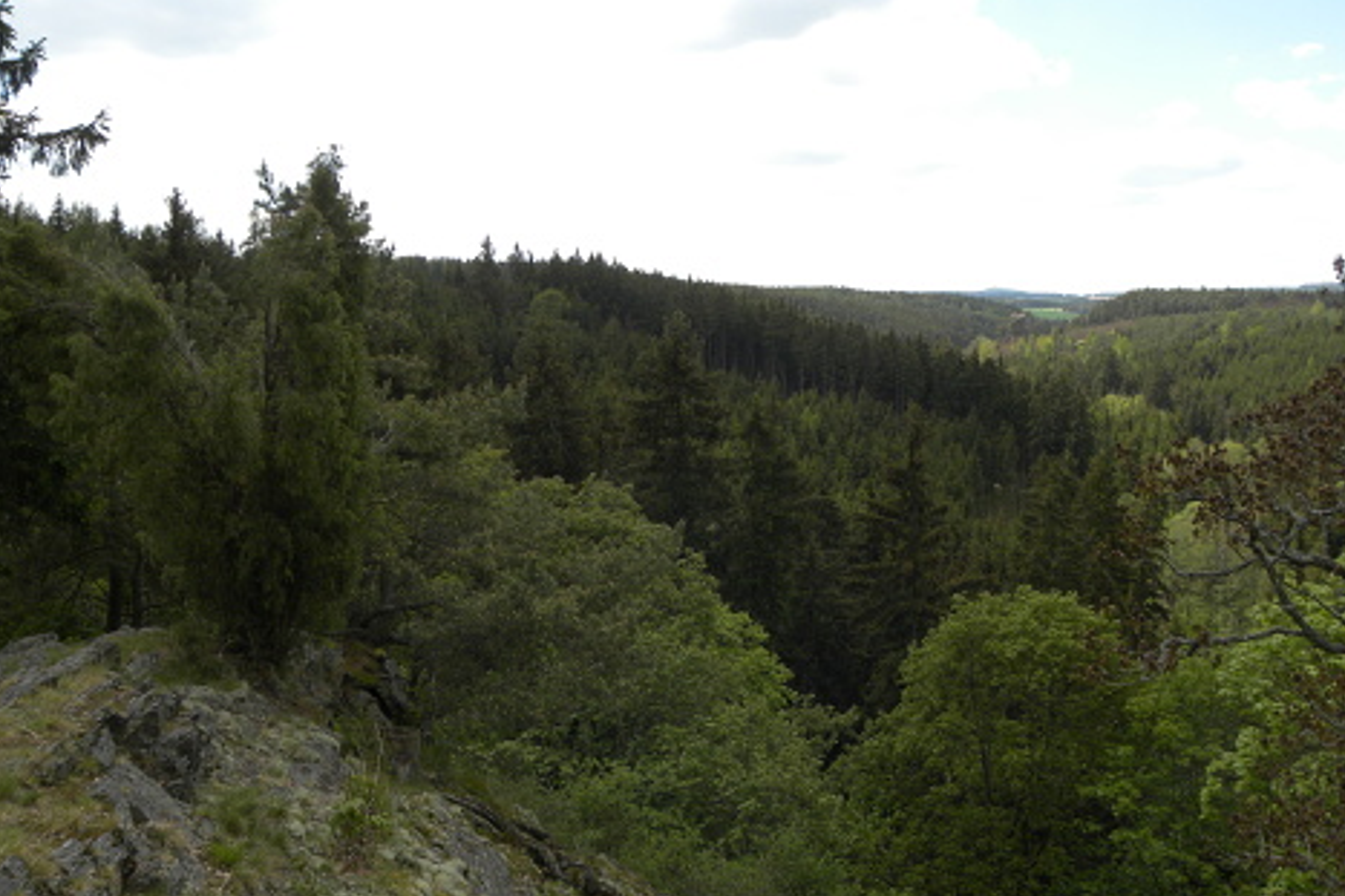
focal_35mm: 31
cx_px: 674
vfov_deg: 42.3
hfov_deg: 60.3
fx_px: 1158
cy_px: 429
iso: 100
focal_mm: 5.2
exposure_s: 1/500
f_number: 4
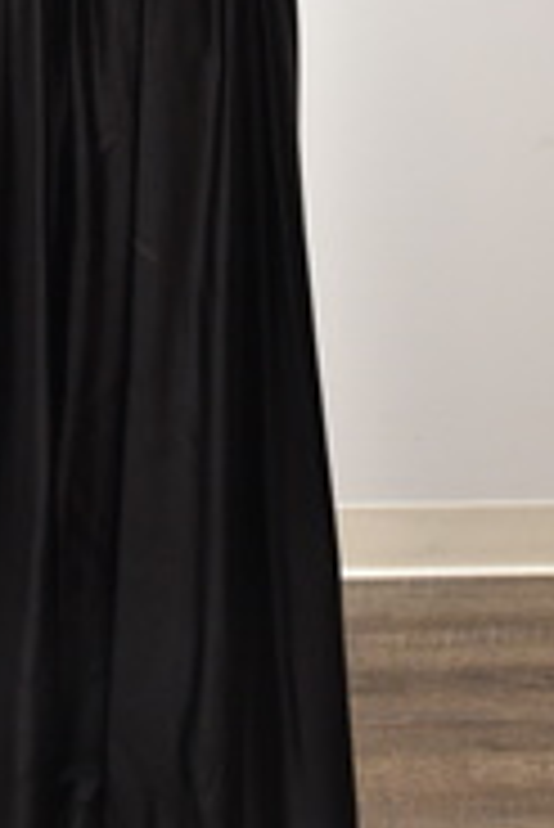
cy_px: 50
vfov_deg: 22.4
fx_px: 2027
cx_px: 81
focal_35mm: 88
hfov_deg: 15.4
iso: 1000
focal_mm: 24
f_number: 4.5
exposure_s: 1/80
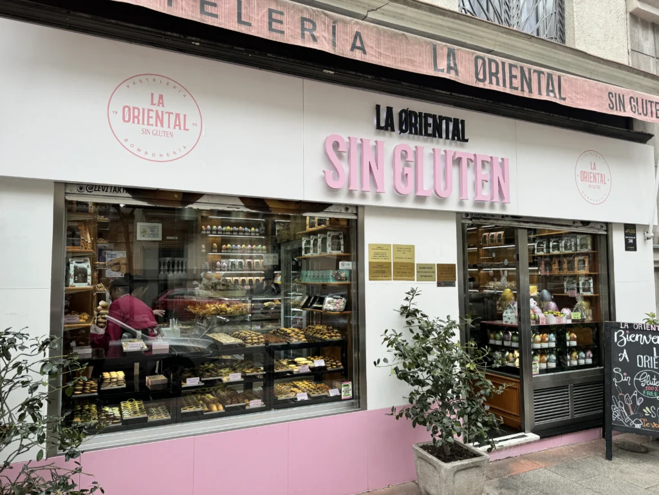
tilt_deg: +4.1
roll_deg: +0.5
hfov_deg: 71.6
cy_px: 248
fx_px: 457
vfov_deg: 56.8
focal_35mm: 24
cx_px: 330
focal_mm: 6.86
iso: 80
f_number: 1.78
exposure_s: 1/481
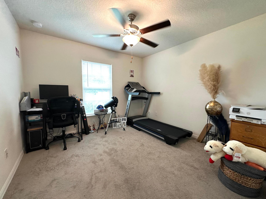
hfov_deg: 102.1
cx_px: 133
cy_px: 100
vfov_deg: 85.7
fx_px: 108
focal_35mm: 14
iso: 160
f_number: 2.2
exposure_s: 1/60
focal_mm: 2.22
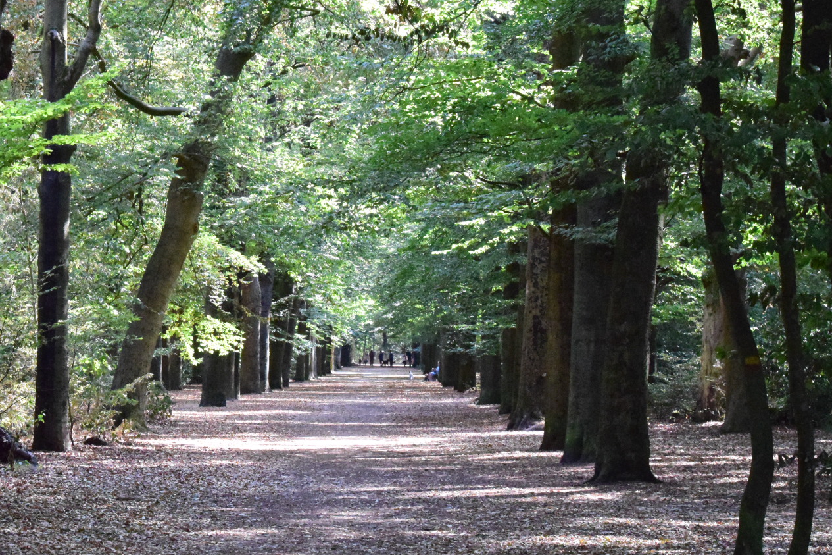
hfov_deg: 19.3
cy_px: 294
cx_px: 312
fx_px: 2441
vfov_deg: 13.0
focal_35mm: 106
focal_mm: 55
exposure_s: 1/640
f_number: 13
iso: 12800
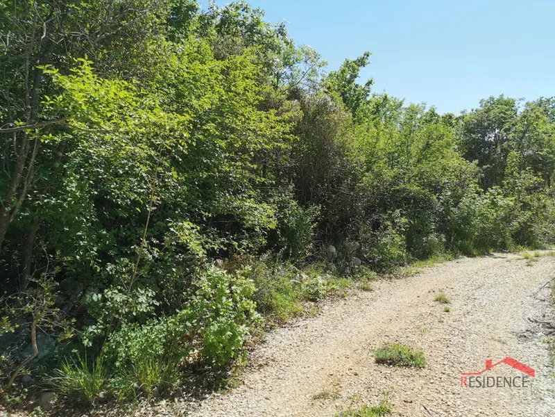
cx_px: 278
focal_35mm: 27
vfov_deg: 51.4
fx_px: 433
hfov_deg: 65.3
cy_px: 208
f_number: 1.6
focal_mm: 5.56
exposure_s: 1/3086
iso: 50
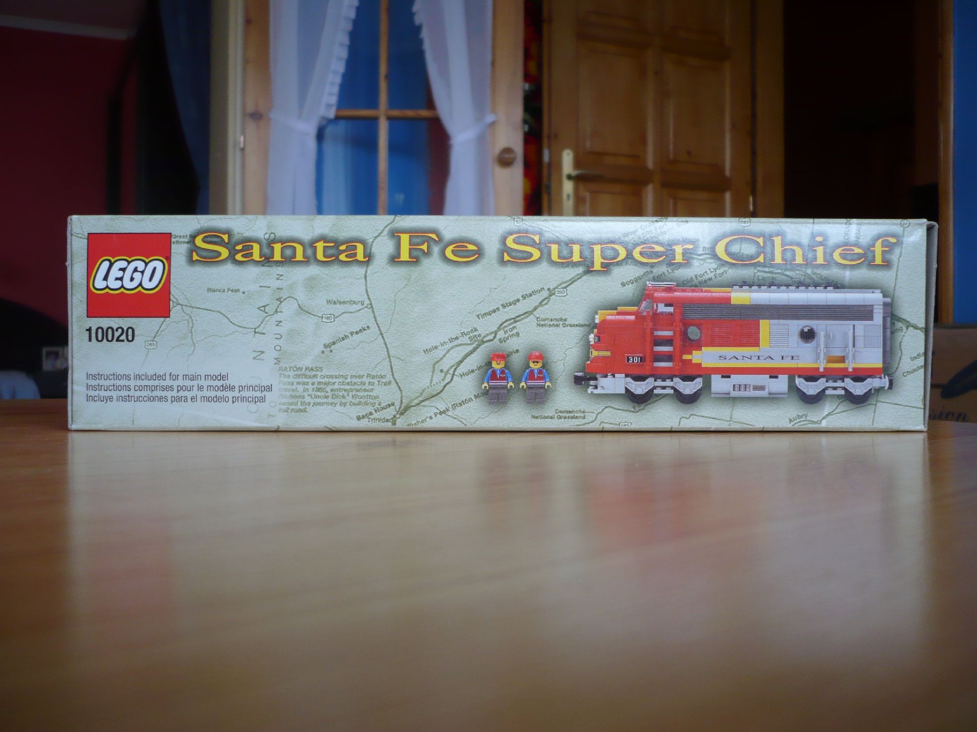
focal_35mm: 35
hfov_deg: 52.6
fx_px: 988
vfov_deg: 40.7
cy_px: 366
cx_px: 488
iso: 100
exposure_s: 1/30
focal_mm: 5.8
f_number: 2.8
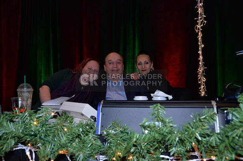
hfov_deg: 60.4
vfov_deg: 42.2
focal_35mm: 31
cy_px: 80
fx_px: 209
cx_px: 122
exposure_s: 1/250
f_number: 6.3
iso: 2500
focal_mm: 31
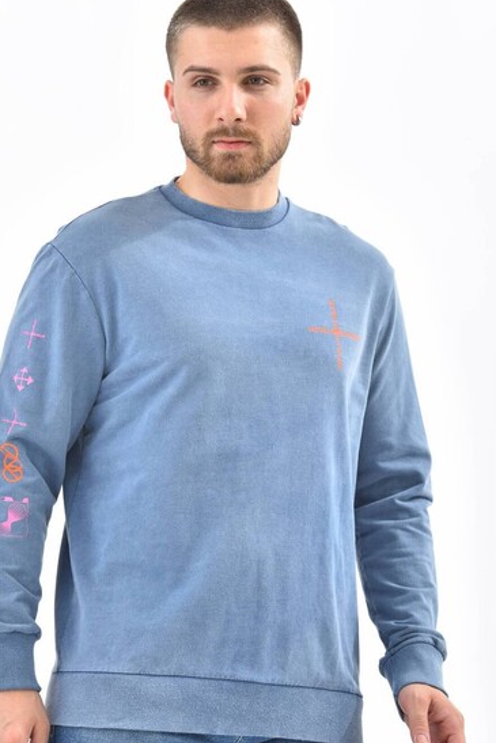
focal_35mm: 159
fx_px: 3284
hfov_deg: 8.6
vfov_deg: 12.9
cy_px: 429
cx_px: 208
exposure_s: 1/160
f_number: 7.1
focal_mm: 116
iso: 100
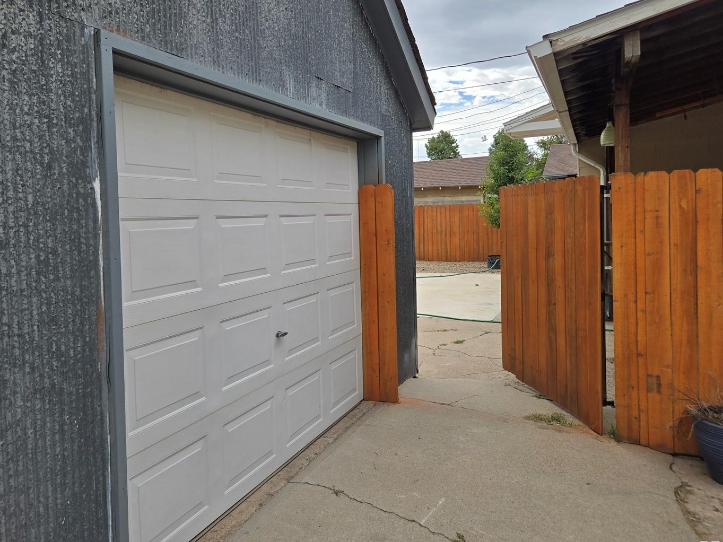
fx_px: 564
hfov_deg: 65.3
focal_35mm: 27
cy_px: 240
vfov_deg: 51.2
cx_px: 361
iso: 25
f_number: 1.8
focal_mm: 5.4
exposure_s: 1/1429
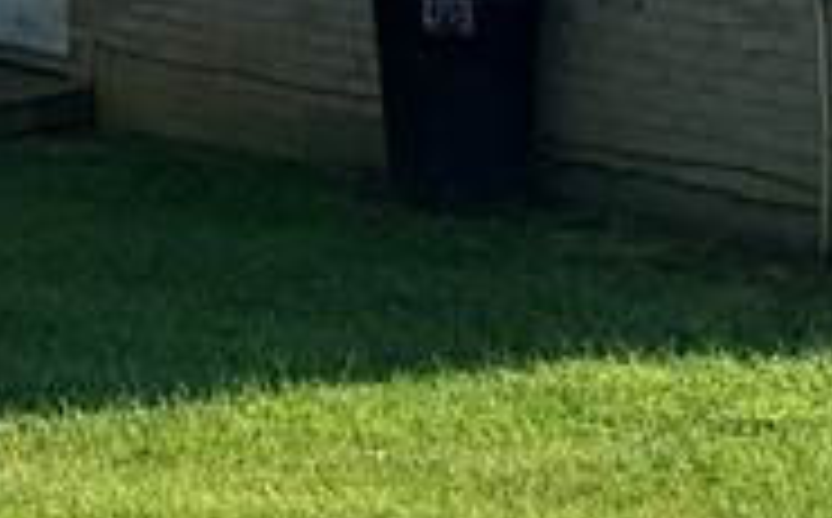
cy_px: -554
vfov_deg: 8.7
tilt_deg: +2.1
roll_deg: +1.2
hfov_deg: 14.8
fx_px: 3192
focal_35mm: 141
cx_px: 310
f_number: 1.78
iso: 80
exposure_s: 1/3279
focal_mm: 6.76
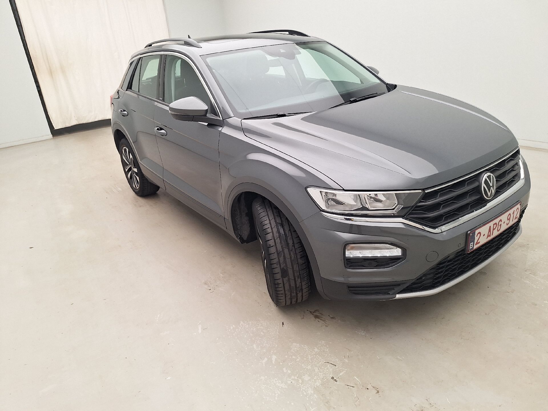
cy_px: 206
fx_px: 364
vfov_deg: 58.9
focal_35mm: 23
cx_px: 274
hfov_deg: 73.9
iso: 64
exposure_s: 1/100
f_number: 1.8
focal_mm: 5.54
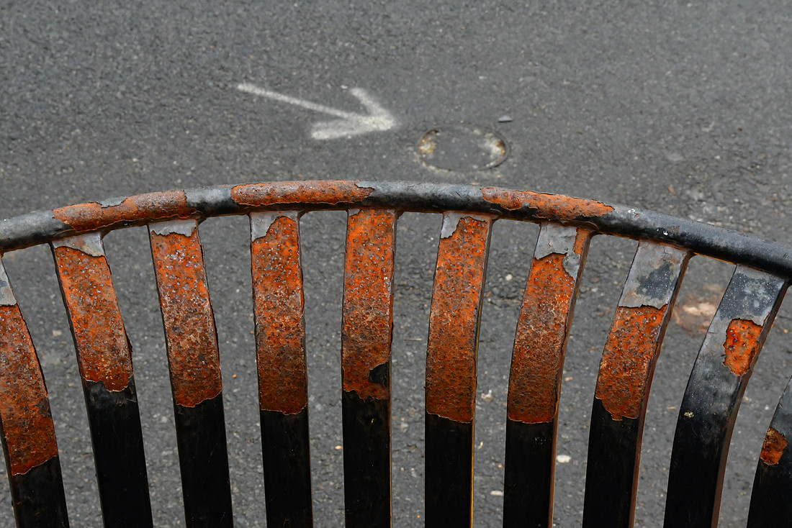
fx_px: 1452
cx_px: 396
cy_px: 264
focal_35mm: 66
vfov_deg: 20.6
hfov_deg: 30.5
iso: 2200
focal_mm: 44
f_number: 18
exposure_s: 1/100
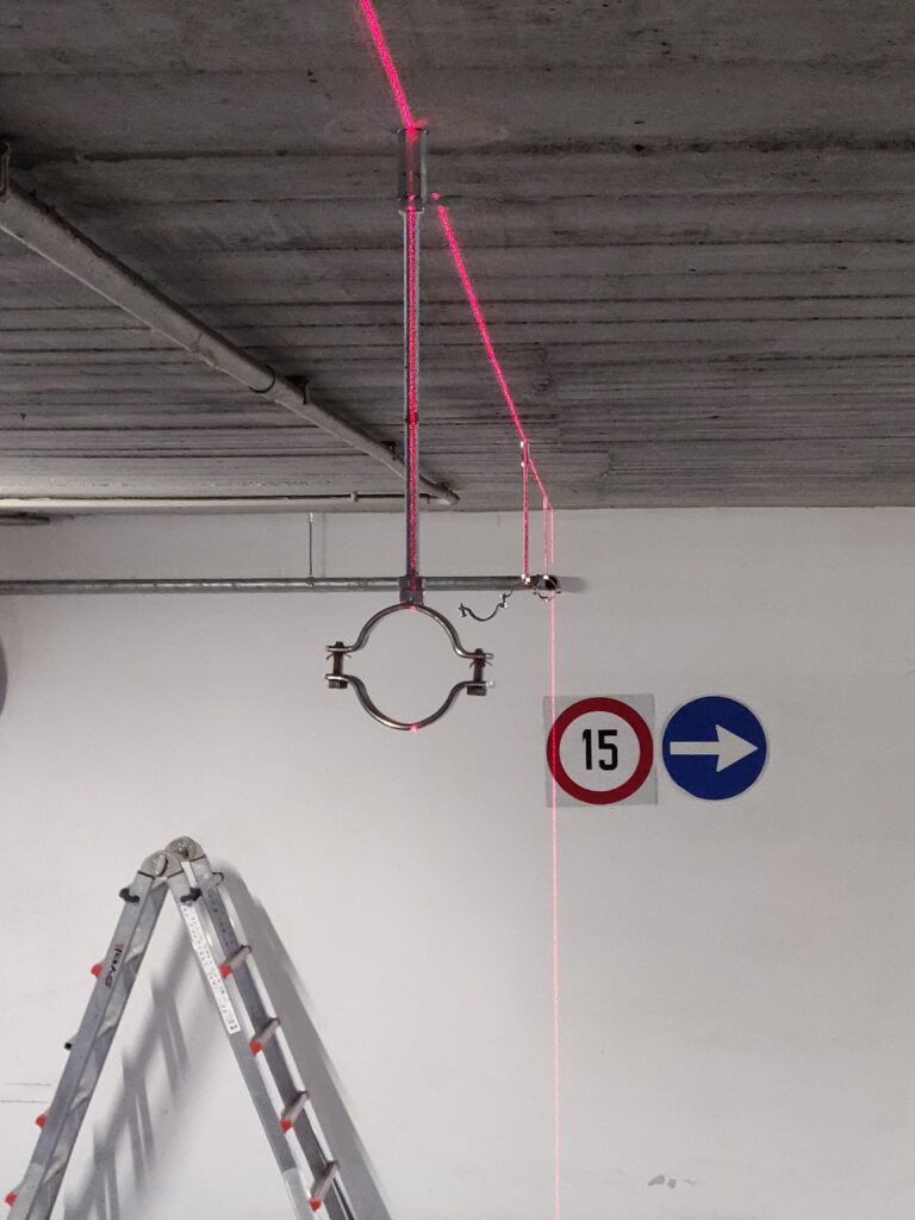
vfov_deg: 69.4
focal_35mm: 25
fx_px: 881
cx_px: 458
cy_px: 610
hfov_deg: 54.9
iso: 1600
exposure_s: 1/20
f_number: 1.7
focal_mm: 4.25
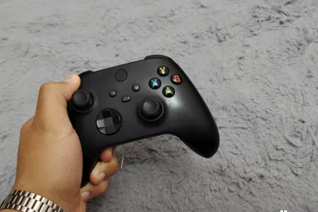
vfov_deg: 38.8
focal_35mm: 34
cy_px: 112
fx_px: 300
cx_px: 132
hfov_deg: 55.5
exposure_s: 1/20
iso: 2678
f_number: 1.75
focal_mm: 5.25
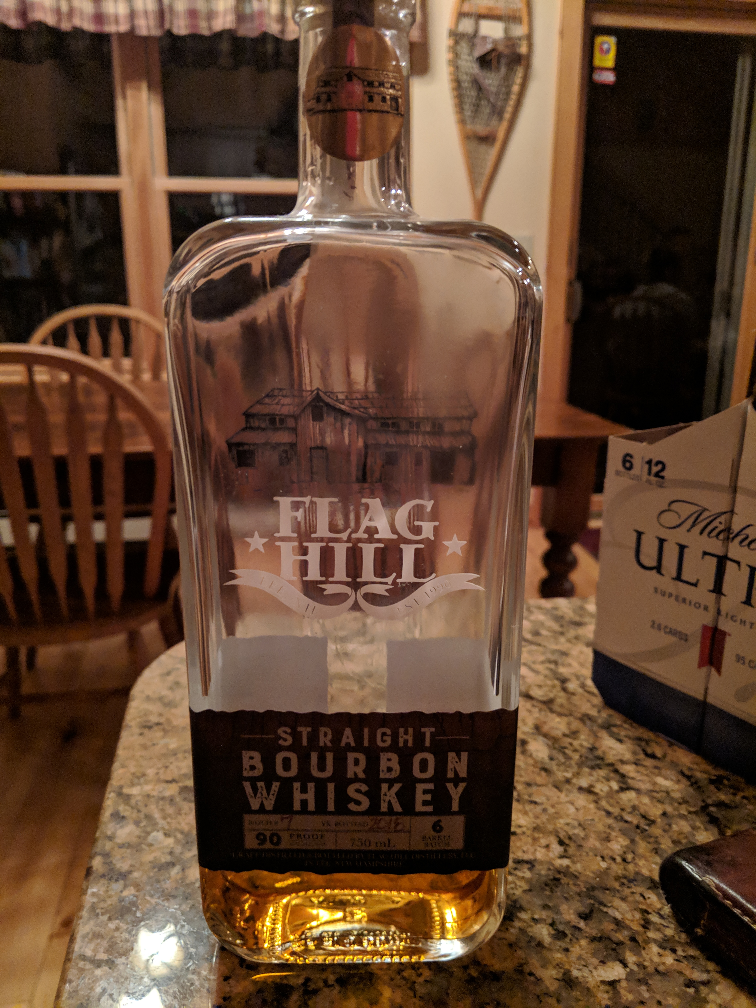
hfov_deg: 51.4
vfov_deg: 65.3
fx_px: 786
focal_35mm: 27
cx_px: 378
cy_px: 504
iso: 270
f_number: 1.8
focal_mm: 4.44
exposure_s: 1/24
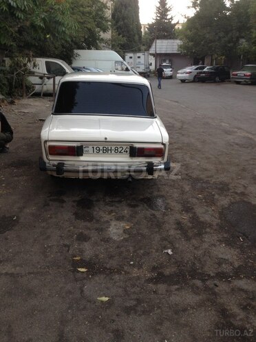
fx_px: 325
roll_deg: -0.8
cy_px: 171
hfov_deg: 42.9
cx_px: 128
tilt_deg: -13.8
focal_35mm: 33
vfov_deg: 55.4
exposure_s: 1/20
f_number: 2.4
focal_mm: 4.12
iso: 50
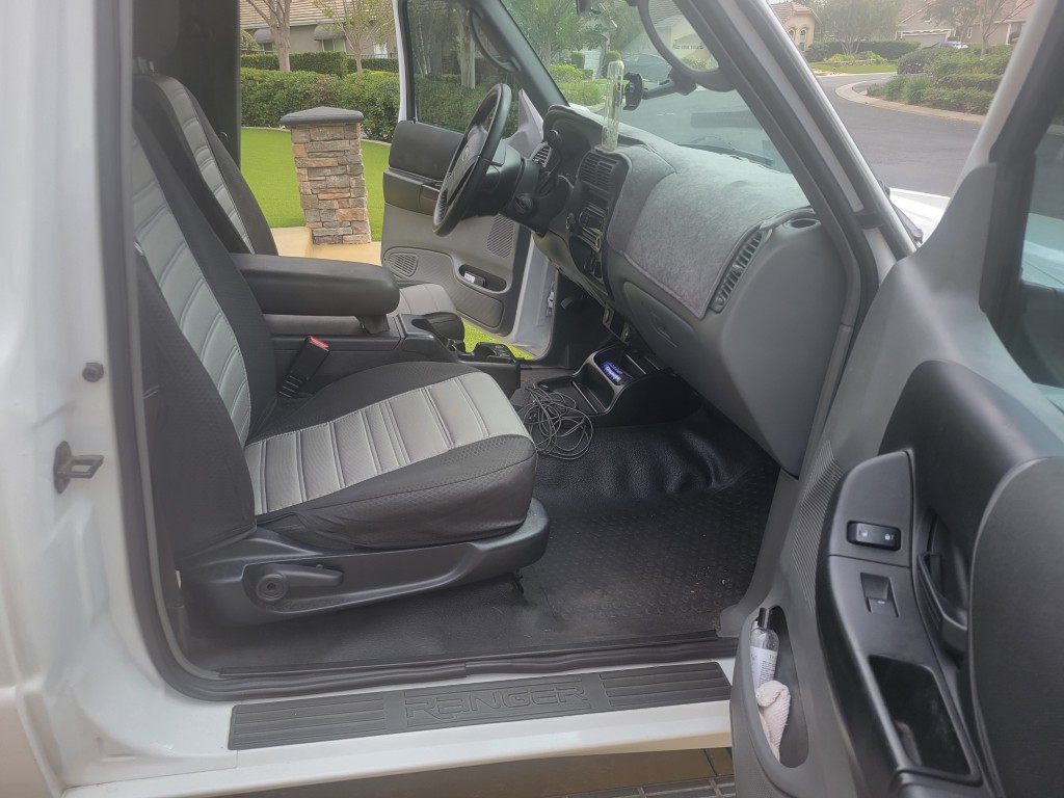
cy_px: 399
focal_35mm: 26
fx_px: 799
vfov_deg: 53.1
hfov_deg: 67.3
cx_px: 532
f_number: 1.8
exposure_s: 1/489
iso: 40
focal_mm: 5.4
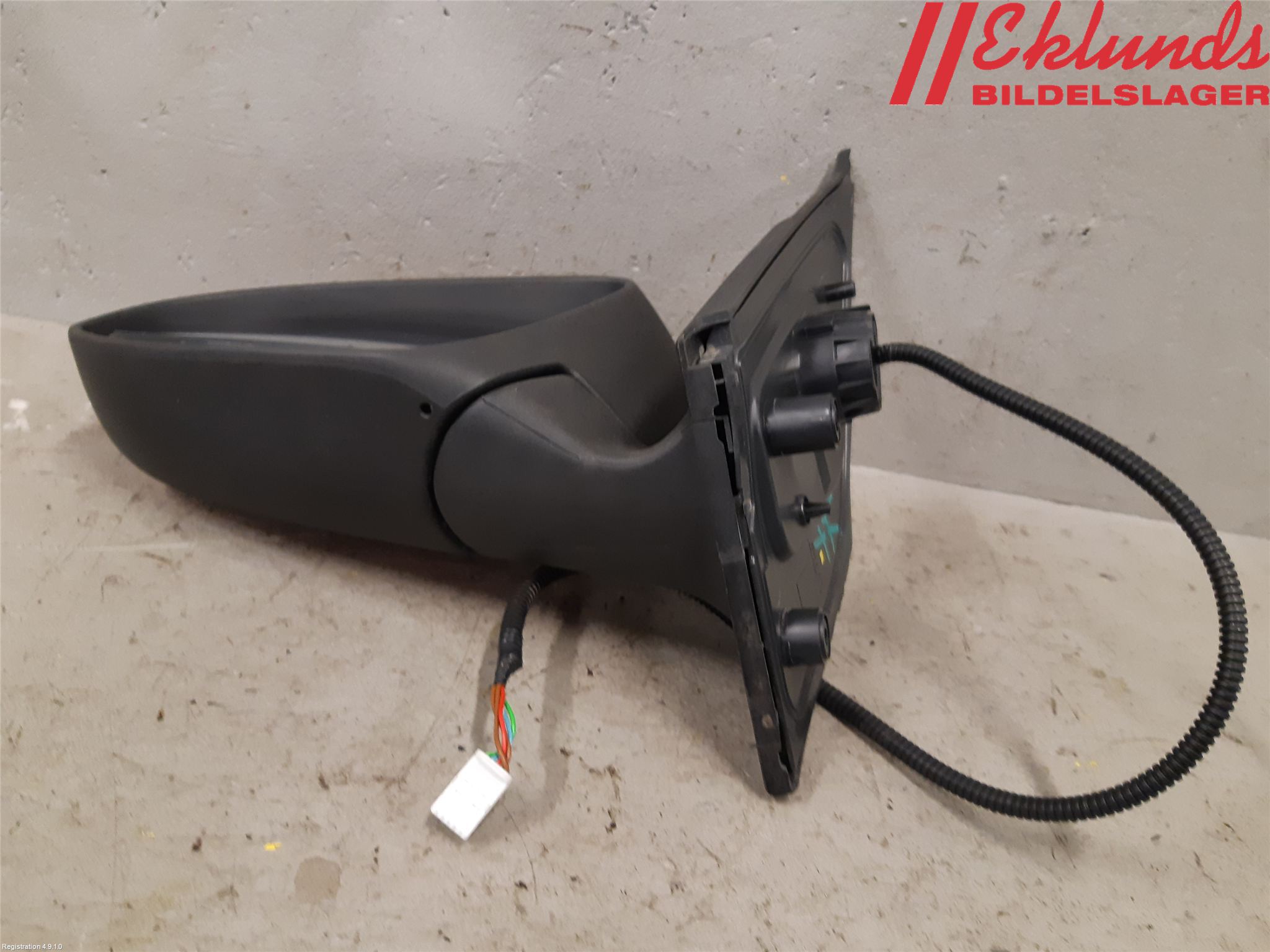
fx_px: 954
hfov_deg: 67.3
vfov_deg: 53.1
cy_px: 476
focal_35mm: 26
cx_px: 635
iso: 200
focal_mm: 3.93
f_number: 1.7
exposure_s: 1/50
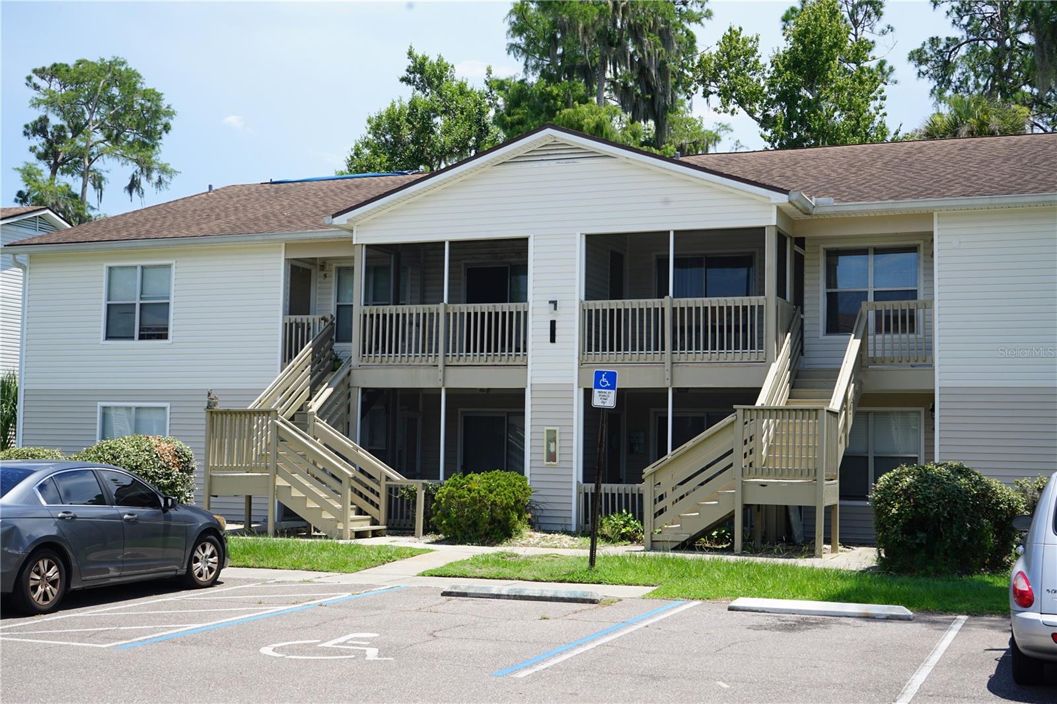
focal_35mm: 48
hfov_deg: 41.1
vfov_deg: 28.1
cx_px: 528
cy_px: 352
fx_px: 1409
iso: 100
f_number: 10
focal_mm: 48
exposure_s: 1/100
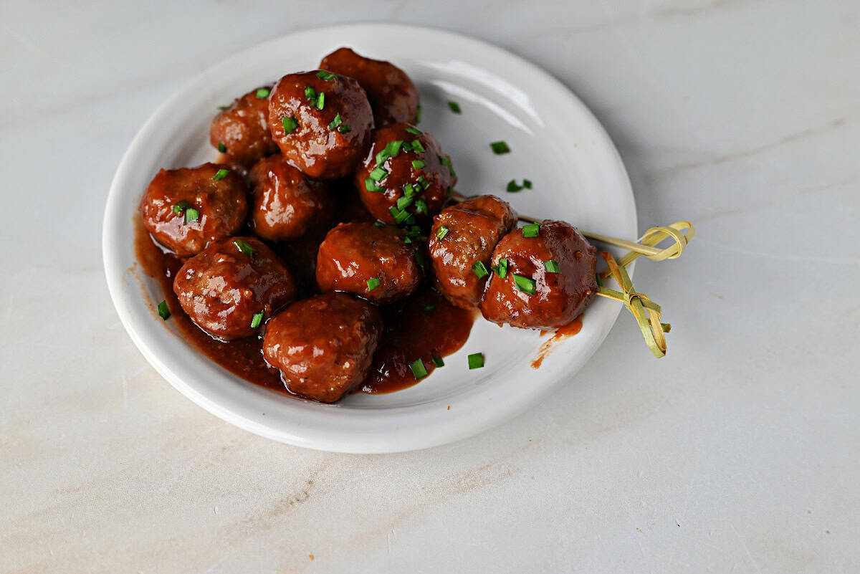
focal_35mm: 50
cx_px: 430
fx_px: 1195
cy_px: 287
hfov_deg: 39.6
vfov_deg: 27.0
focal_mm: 50
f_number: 4.5
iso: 200
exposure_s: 1/250
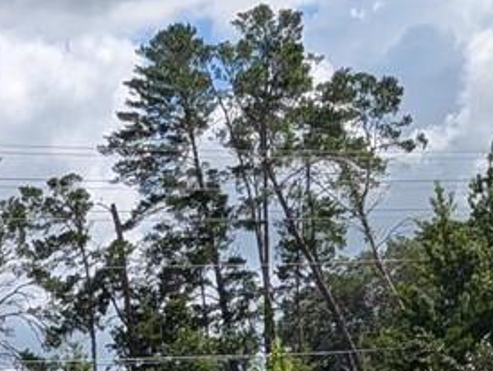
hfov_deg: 13.3
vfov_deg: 10.1
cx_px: -243
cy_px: 657
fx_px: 1996
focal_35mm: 140
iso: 27
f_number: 1.7
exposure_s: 1/2037
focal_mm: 4.53
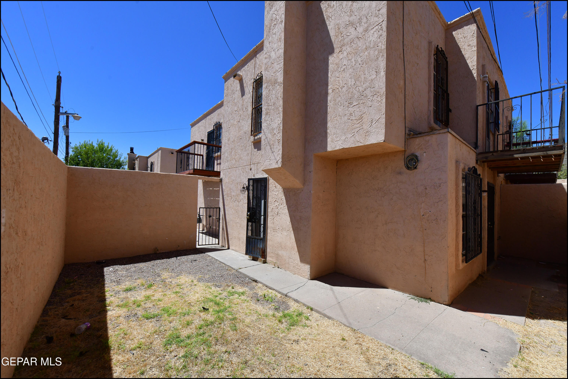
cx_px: 284
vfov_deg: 81.2
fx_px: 221
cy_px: 190
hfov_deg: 104.3
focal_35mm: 14
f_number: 11
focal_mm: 14
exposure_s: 1/2000
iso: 800
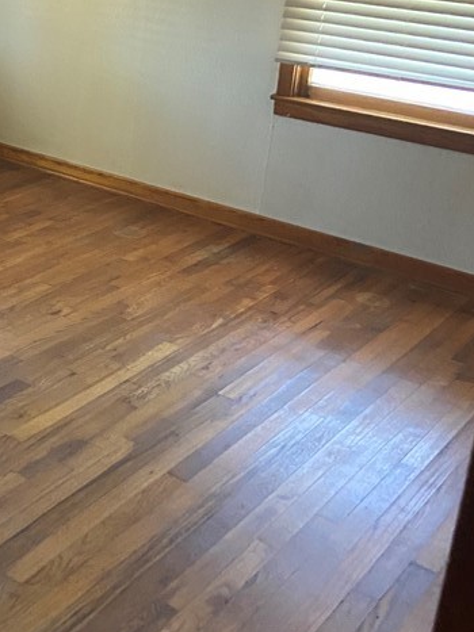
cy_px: 192
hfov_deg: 24.5
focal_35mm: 57
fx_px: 1041
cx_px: -3
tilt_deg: -19.3
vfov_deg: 33.4
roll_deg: -1.4
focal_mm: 4.25
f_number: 1.8
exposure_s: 1/40
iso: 500
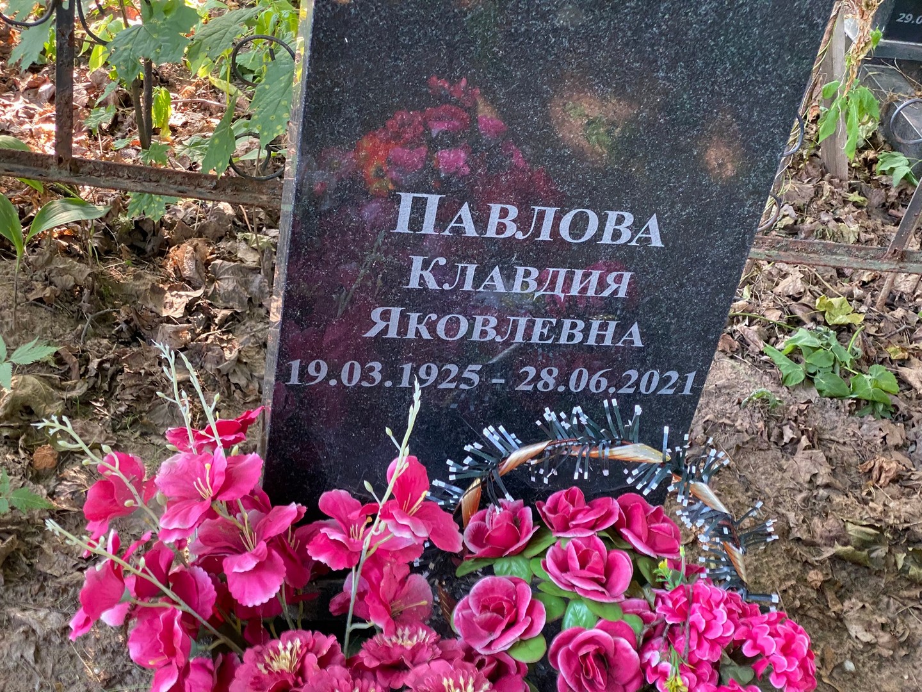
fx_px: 1385
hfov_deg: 36.8
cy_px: 346
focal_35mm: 52
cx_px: 461
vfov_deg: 28.0
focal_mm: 6
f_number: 2
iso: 250
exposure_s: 1/60
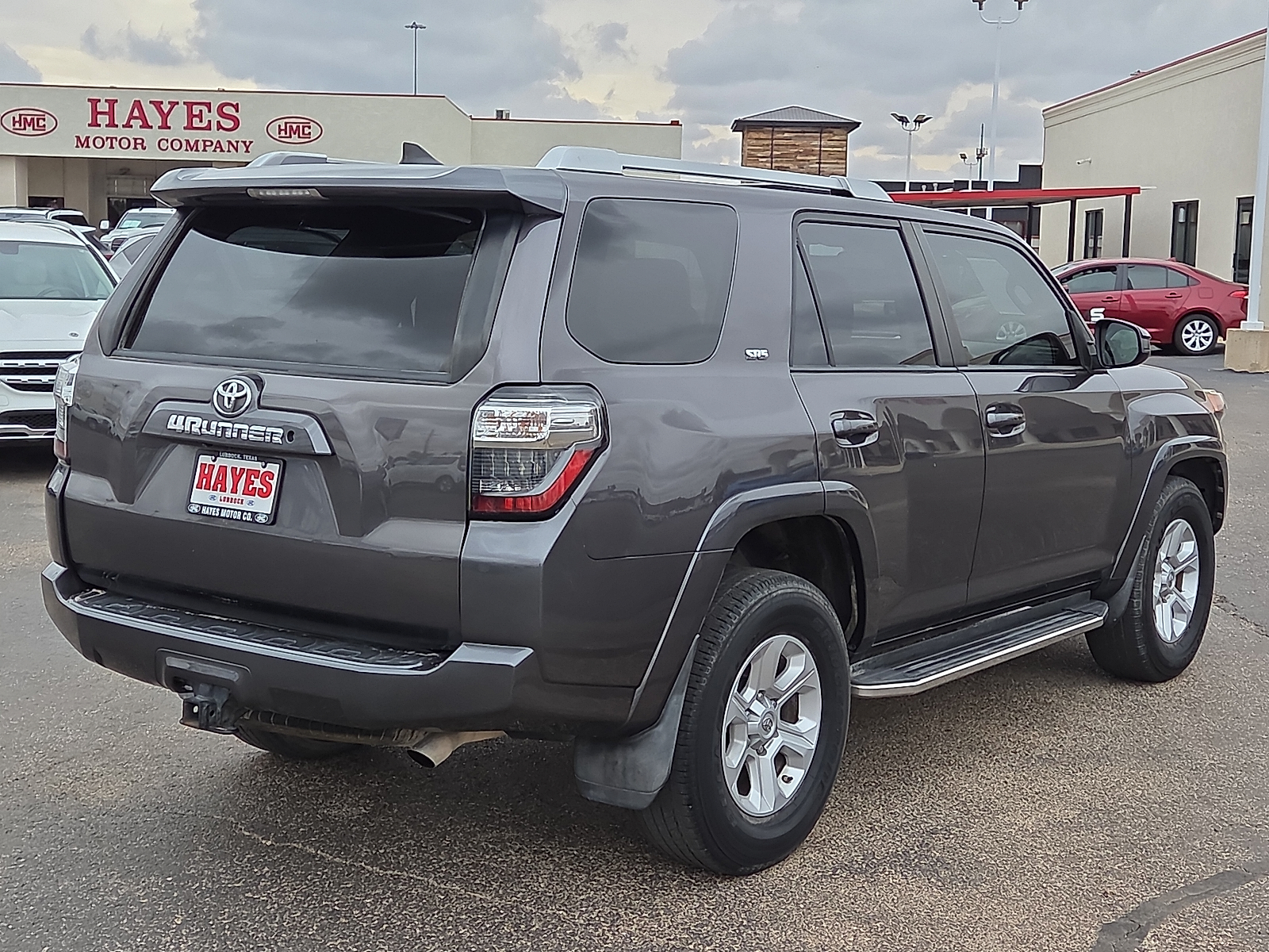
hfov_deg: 38.2
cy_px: 476
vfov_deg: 29.1
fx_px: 1833
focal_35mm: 50
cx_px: 634
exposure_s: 1/588
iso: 25
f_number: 1.8
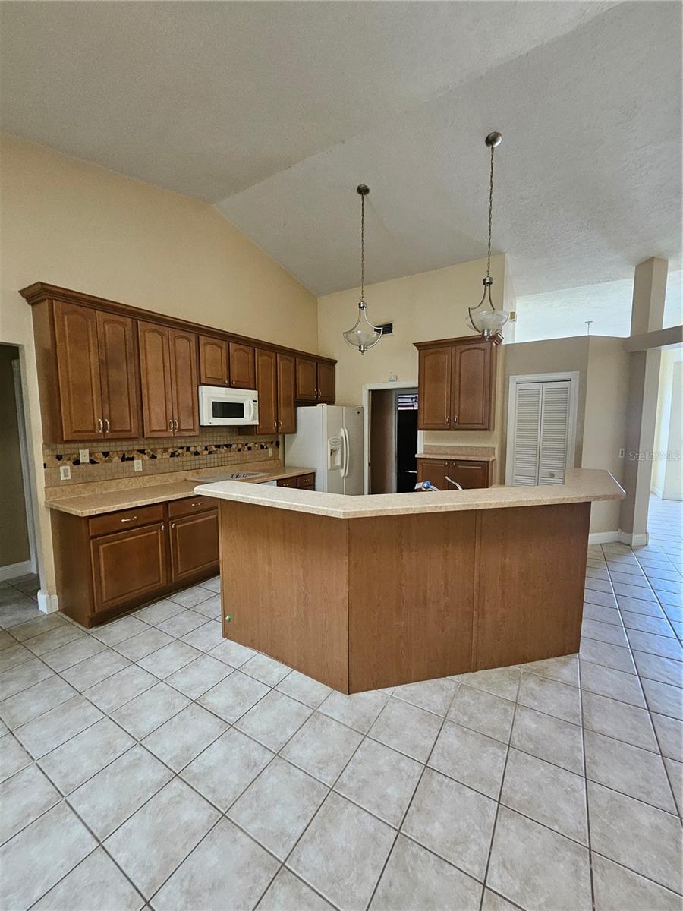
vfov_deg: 106.2
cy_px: 456
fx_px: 342
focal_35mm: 13
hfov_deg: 89.9
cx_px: 342
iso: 320
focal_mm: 1.7
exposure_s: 1/40
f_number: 2.2
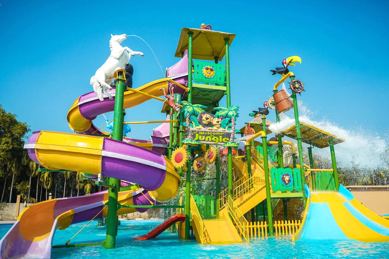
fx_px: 292
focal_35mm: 27
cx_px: 205
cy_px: 138
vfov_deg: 47.9
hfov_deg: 67.3
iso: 50
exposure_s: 1/1000
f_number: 4
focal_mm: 24
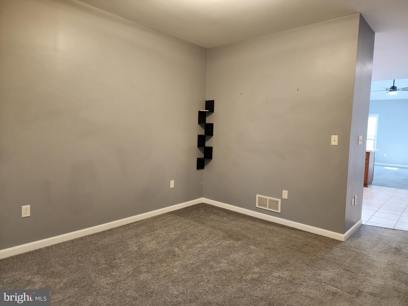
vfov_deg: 58.9
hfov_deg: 73.9
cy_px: 153
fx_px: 271
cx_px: 204
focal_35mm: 23
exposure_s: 1/120
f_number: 1.8
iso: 320
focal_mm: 6.4
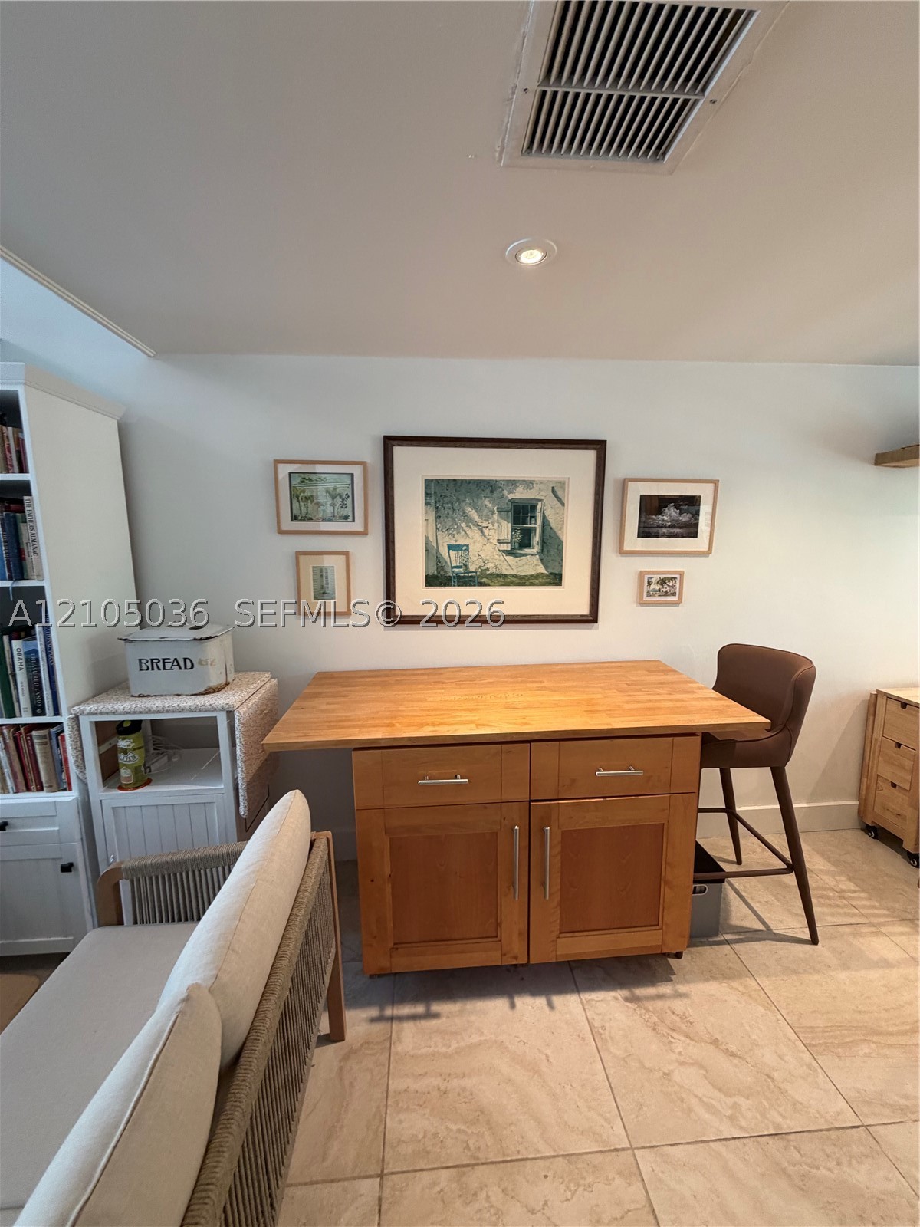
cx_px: 460
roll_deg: +0.5
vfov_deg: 102.1
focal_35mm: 14
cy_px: 614
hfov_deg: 85.7
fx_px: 496
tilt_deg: -5.3
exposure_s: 1/60
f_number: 2.2
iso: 160
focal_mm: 2.22
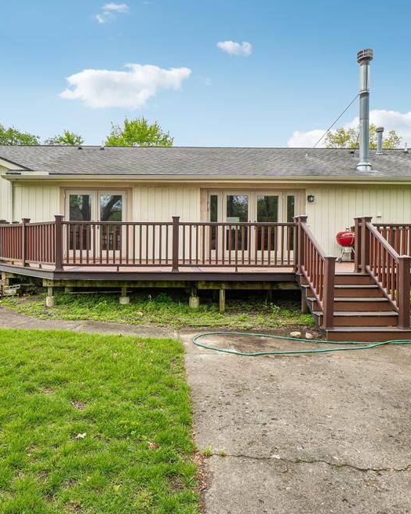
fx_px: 335
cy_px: 253
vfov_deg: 75.0
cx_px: 168
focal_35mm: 22
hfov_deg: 62.7
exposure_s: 1/90
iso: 100
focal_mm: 10
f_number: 8
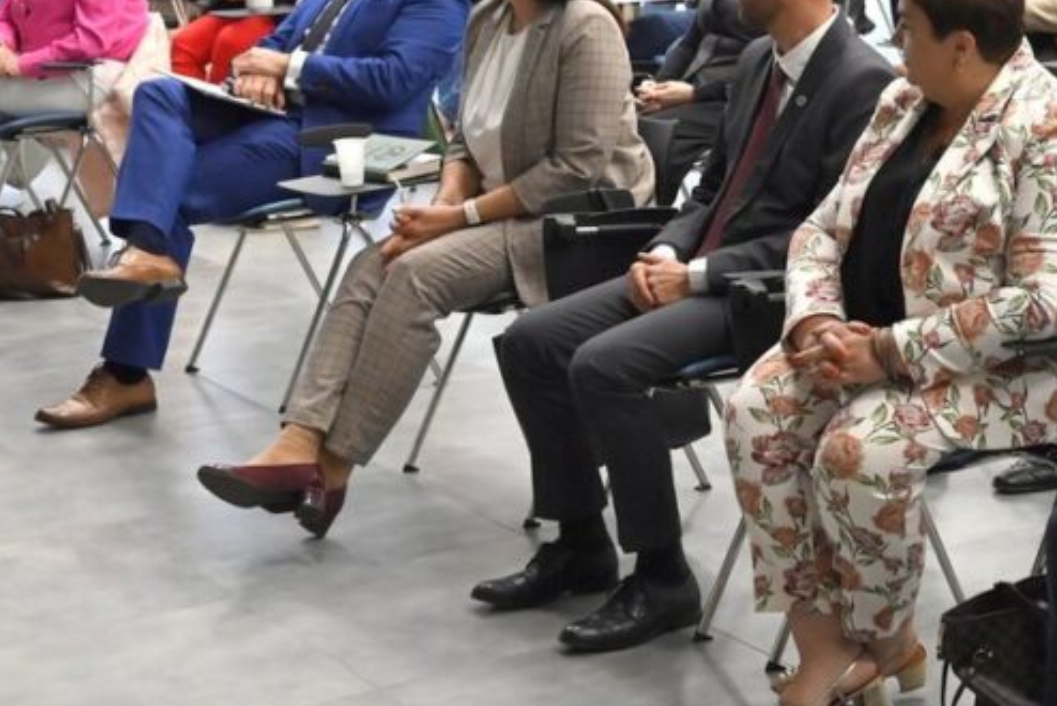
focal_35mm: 85
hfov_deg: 23.2
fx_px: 2497
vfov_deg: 16.0
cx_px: 976
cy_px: 208
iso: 2800
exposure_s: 1/125
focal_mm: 41
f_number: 5
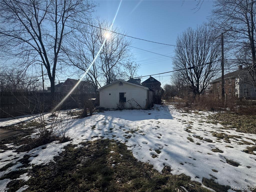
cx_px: 128
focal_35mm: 14
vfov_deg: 85.7
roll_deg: -0.4
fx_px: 104
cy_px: 96
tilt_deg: +0.0
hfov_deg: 102.1
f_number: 2.2
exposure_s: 1/3906
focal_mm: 2.22
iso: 40
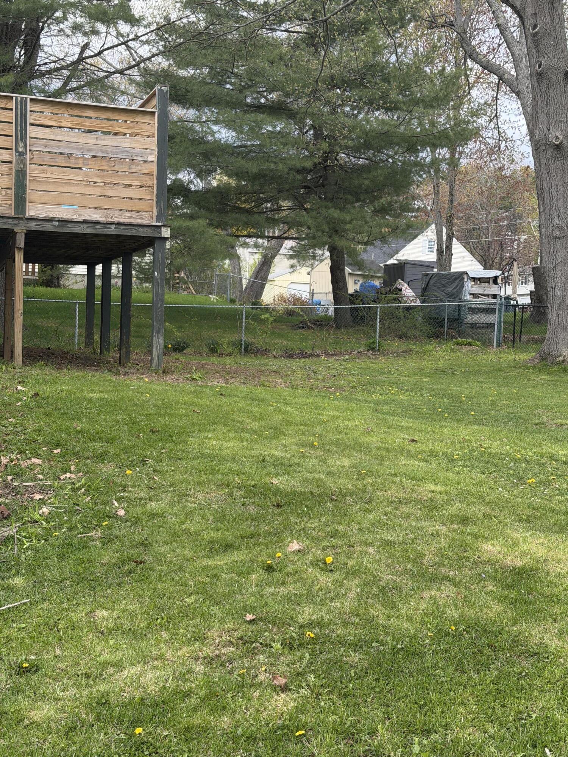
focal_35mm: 48
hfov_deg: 30.3
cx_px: 284
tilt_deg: -2.7
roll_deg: -1.8
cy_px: 378
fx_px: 1050
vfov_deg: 39.7
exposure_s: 1/1085
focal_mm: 6.76
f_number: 1.78
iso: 64
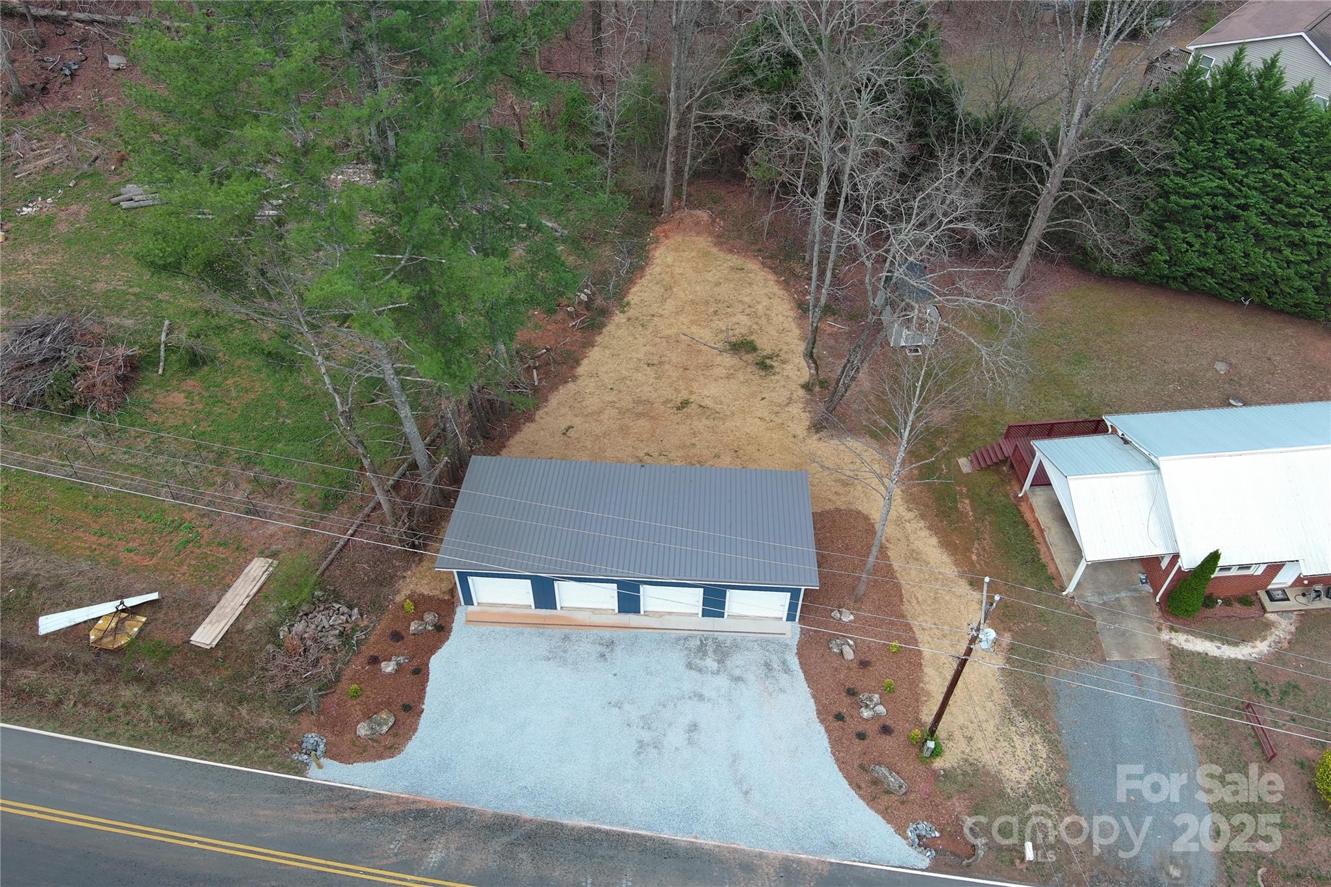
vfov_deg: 45.0
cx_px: 666
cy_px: 444
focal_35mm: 29
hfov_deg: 63.7
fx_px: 1072
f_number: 2.8
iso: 100
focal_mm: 10.57
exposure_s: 1/435
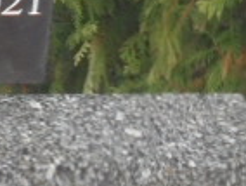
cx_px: -277
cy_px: -149
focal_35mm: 252
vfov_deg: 5.8
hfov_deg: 7.5
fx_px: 1794
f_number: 5.2
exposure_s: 1/30
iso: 320
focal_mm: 10.1
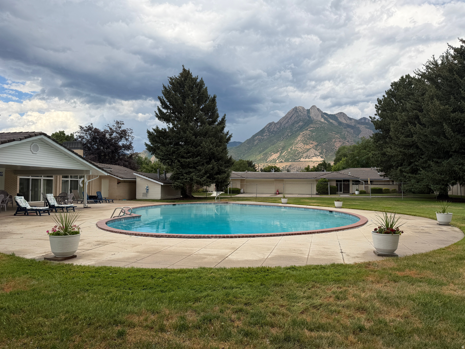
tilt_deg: +1.9
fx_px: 322
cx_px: 232
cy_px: 174
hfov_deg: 71.6
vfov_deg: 56.8
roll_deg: -0.7
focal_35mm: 24
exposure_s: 1/3584
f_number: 1.78
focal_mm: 6.76
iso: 80
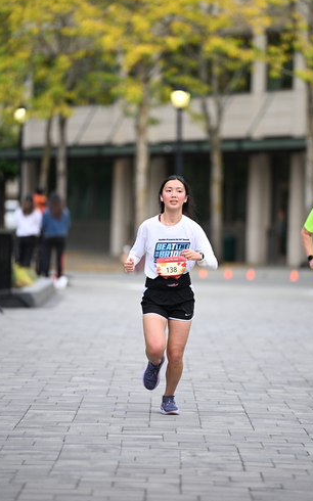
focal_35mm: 229
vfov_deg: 9.2
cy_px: 225
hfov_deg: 5.7
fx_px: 3127
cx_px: 184
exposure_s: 1/1600
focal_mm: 200
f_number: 2.8
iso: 640
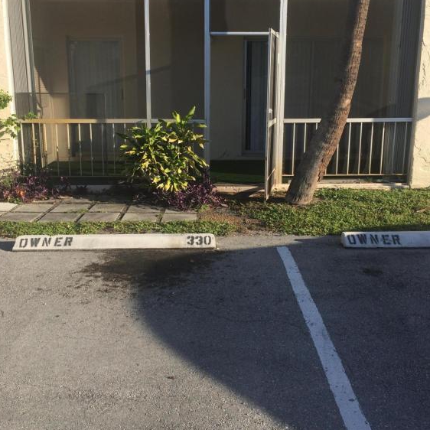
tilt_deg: -11.9
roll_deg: +1.0
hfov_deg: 47.2
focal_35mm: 35
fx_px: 492
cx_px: 212
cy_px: 176
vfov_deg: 47.0
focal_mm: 4.15
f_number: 2.2
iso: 32
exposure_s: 1/1244
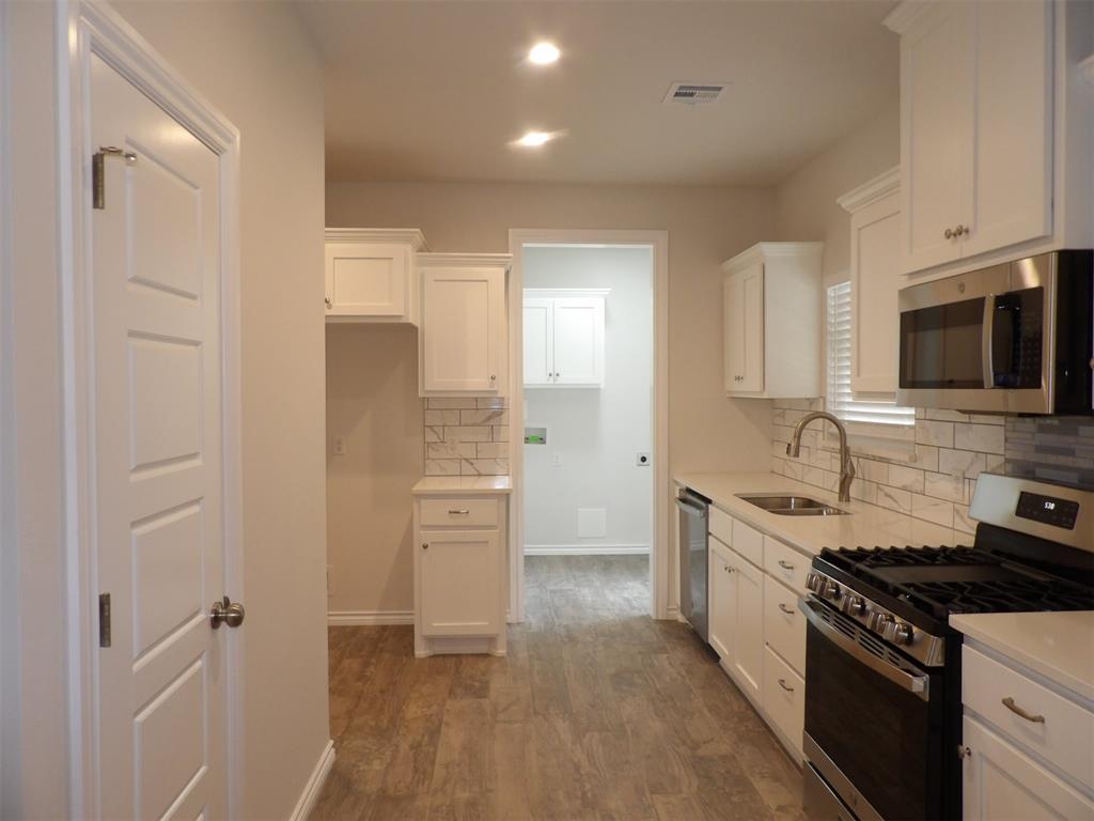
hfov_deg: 71.6
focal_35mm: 24
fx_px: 758
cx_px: 547
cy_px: 410
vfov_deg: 56.8
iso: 200
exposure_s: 1/33
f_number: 3.2
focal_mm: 4.3
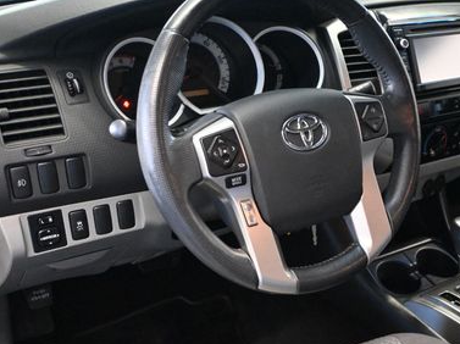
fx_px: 651
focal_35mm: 49
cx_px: 310
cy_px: 218
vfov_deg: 29.5
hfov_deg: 38.5
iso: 7200
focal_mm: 20
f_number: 3.8
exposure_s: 1/60
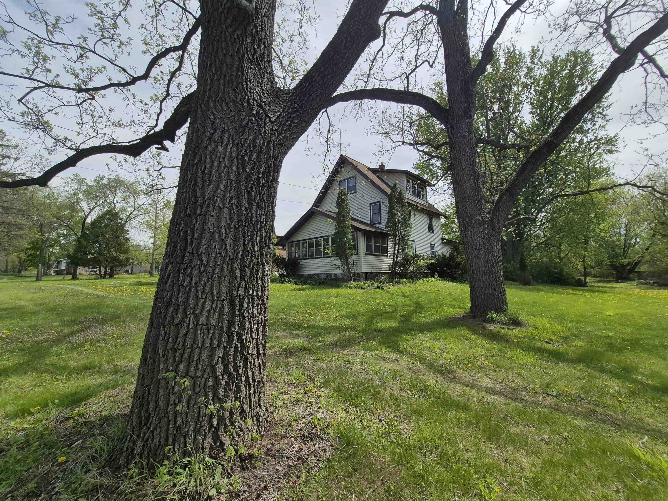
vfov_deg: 89.9
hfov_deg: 106.2
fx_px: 251
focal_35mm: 13
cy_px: 250
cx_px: 334
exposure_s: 1/2344
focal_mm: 1.74
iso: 50
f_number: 2.2
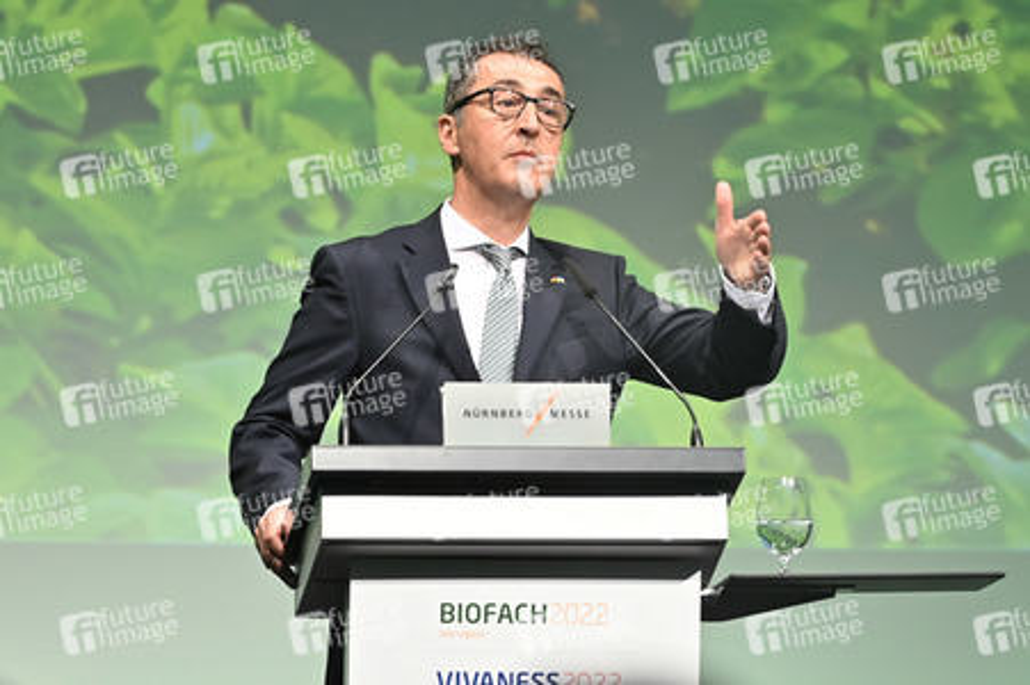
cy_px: 342
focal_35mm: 200
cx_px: 515
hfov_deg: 10.3
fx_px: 5718
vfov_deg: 6.9
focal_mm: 200
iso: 800
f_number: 2.8
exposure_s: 1/250
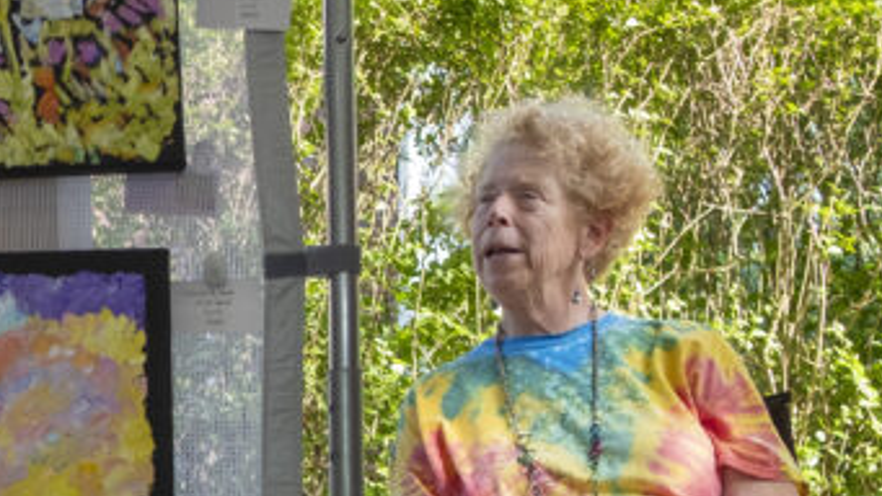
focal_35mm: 110
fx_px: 2573
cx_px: -199
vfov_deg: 10.9
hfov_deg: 18.4
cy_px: 552
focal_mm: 23
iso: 400
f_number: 4
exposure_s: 1/250
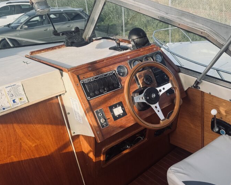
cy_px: 115
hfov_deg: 48.1
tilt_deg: -28.2
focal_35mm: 36
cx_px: 176
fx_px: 246
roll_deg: +0.7
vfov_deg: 40.9
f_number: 1.78
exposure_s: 1/645
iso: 80
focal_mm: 6.76
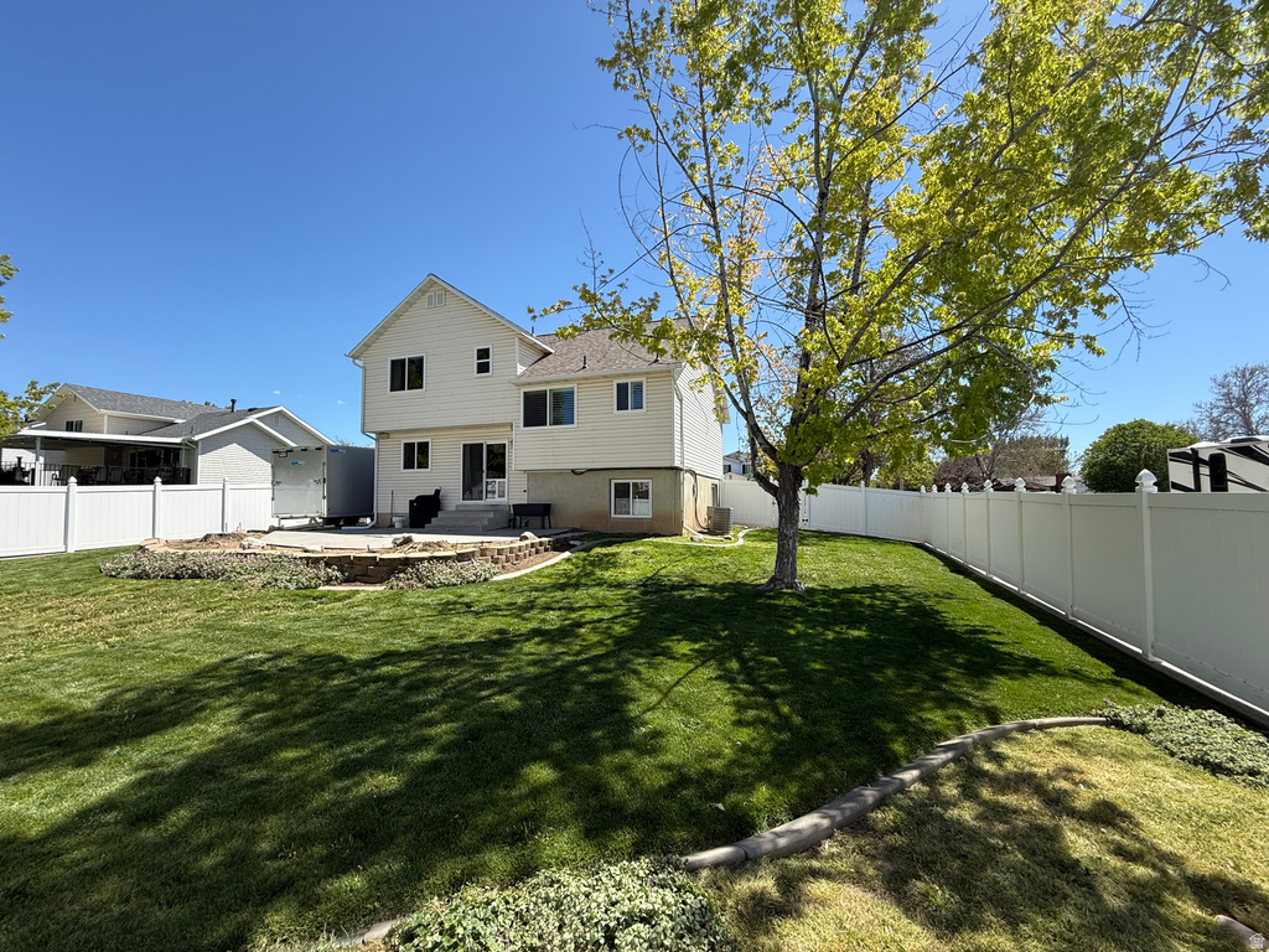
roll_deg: +0.3
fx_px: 513
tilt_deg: +3.4
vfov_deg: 85.7
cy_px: 476
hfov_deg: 102.1
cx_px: 634
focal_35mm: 14
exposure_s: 1/1312
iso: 50
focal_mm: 2.22
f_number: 2.2
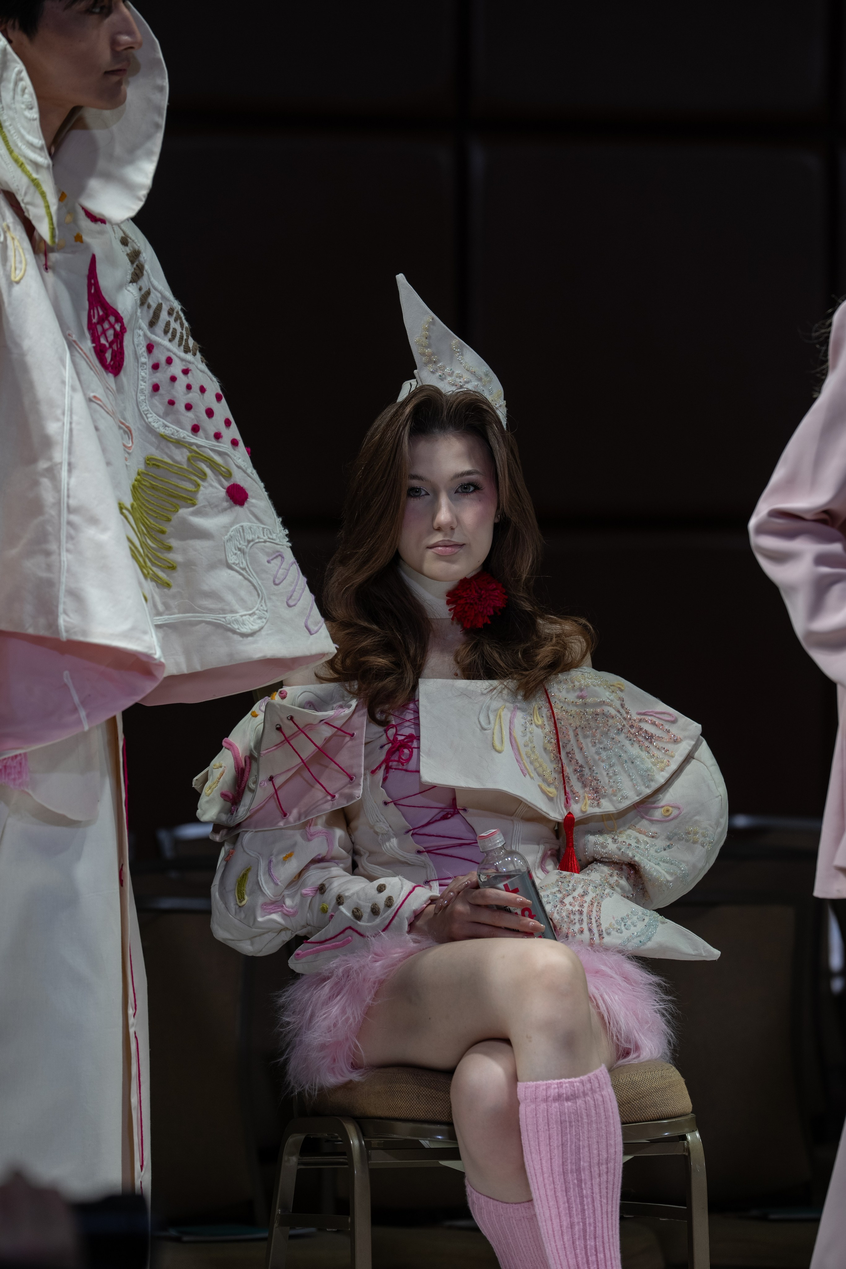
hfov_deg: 7.1
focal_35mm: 193
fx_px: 6799
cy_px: 634
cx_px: 423
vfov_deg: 10.7
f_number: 4.5
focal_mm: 192.9
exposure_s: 1/200
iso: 200
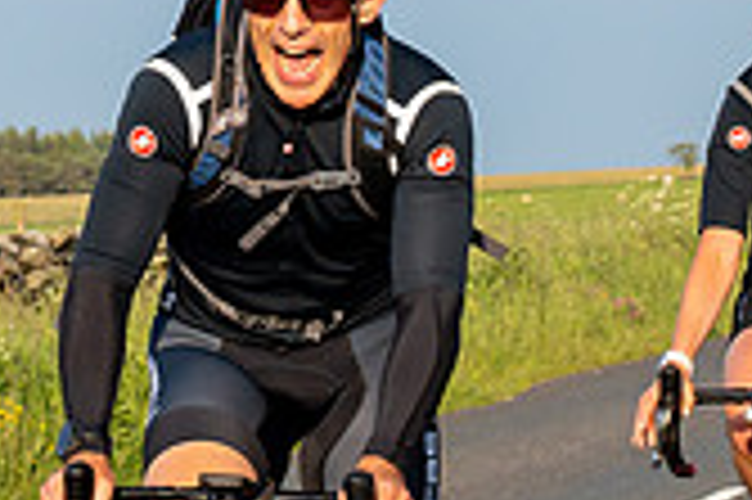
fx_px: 6803
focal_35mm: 326
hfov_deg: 6.3
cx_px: 166
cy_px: -159
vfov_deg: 4.2
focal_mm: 65
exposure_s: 1/640
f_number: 9
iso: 200
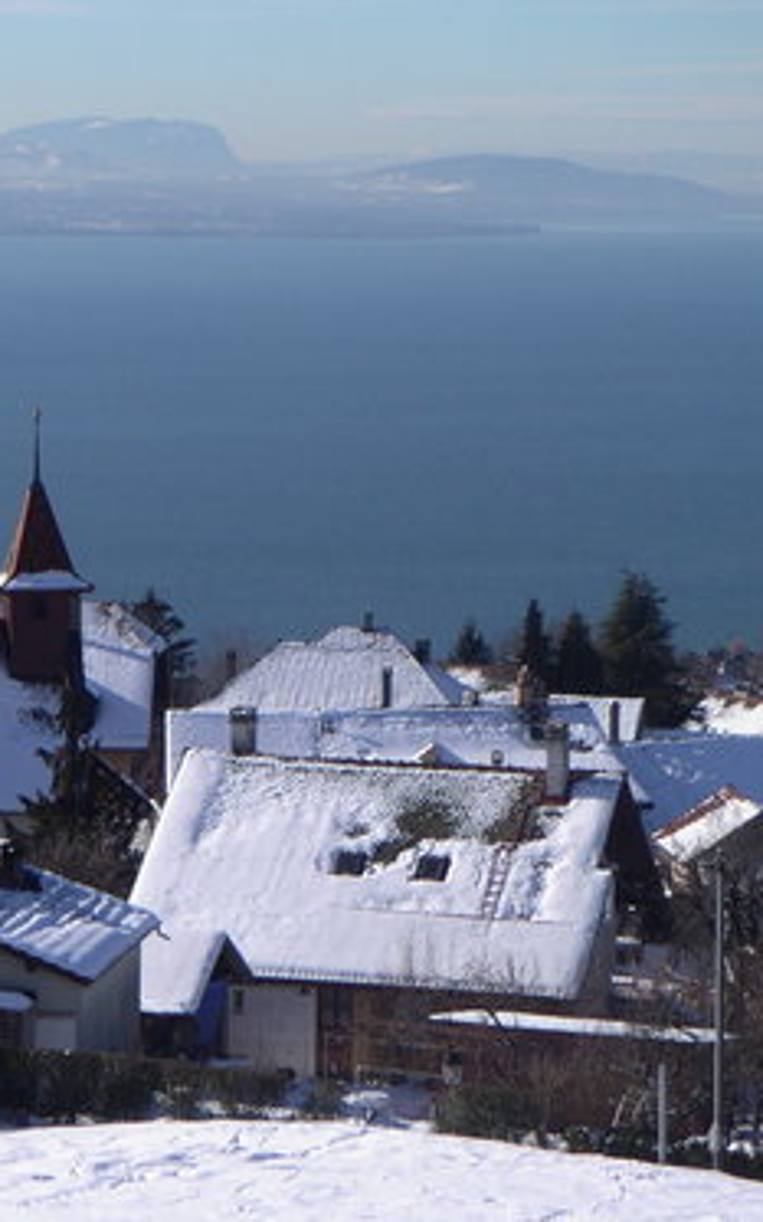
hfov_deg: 9.7
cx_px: 233
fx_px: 4493
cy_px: 611
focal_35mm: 135
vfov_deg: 15.5
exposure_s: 1/190
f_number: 8
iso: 50
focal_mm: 14.7
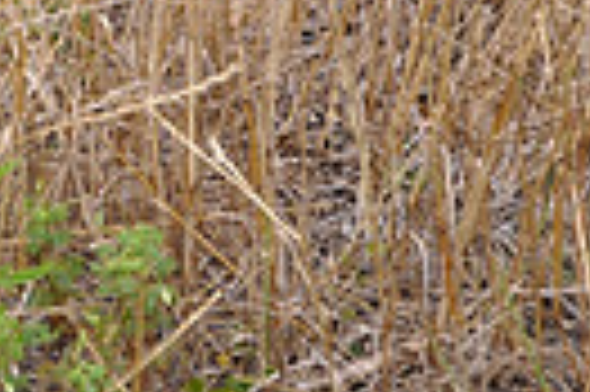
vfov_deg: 4.1
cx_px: -189
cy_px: 43
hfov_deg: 6.2
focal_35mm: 332
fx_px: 5434
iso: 200
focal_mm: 50
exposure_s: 1/160
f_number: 6.3
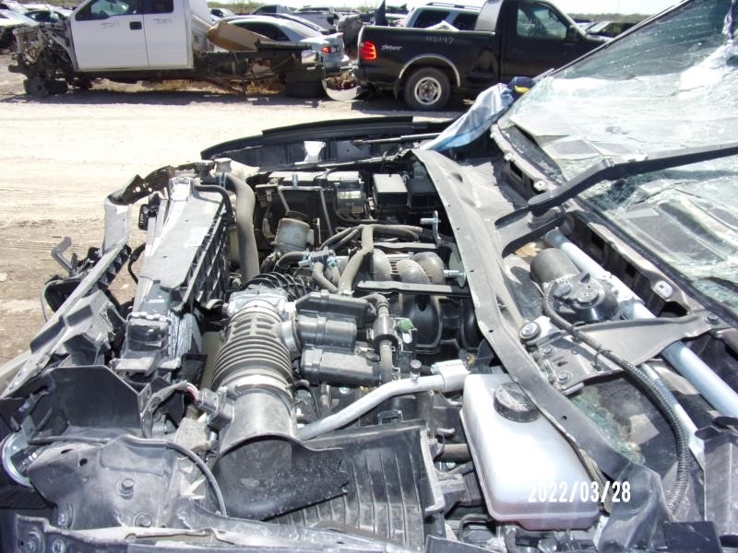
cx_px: 369
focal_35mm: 24
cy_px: 276
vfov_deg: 56.8
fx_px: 512
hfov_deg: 71.6
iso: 80
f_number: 3.3
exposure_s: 1/1100
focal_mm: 4.3
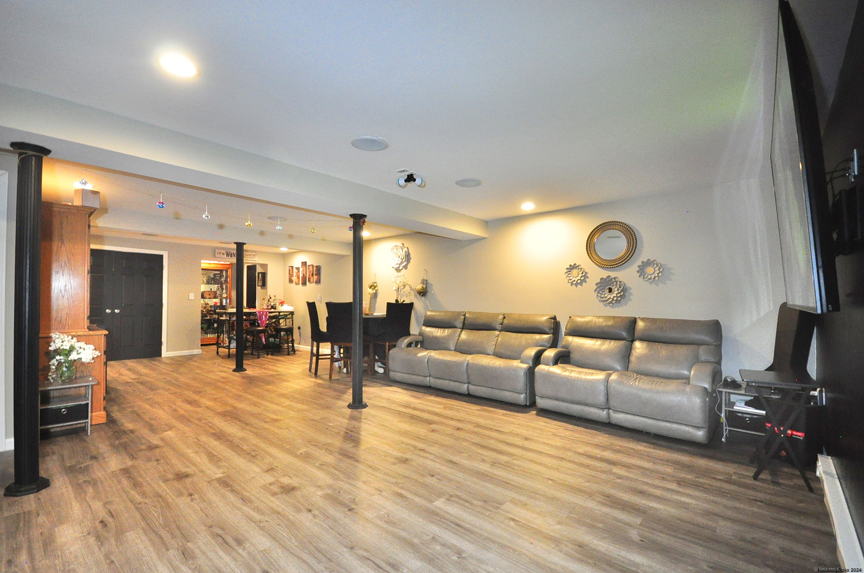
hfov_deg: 100.5
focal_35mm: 15
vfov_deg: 77.2
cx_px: 432
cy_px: 286
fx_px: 360
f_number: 4
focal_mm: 10
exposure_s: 1/80
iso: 2000
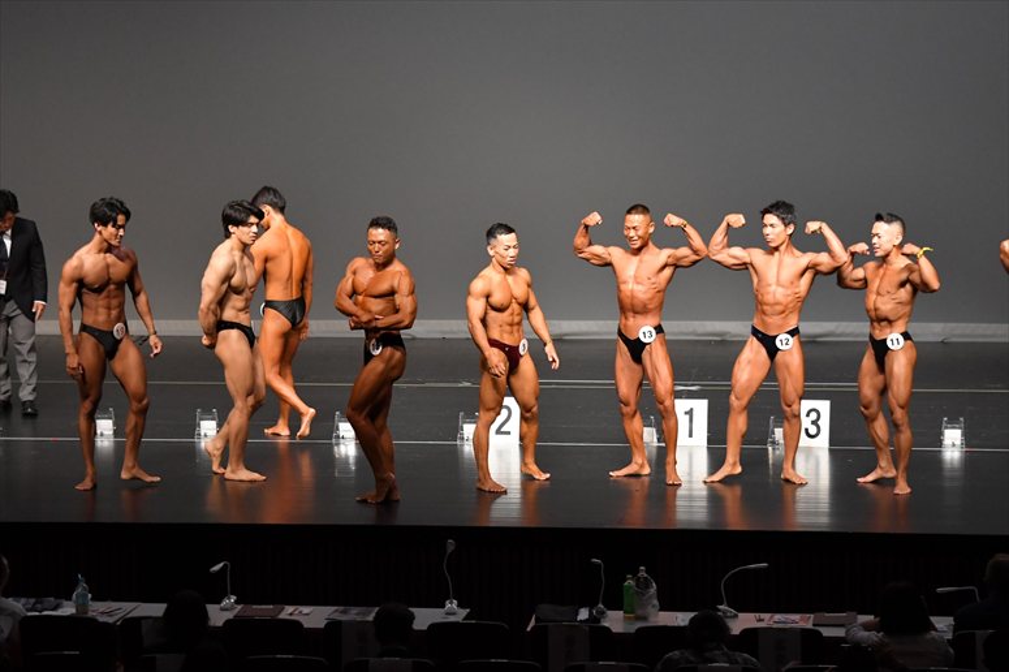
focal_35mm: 147
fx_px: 4118
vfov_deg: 9.3
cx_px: 504
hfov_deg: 14.0
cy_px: 336
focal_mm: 98
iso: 4000
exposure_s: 1/400
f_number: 5.6
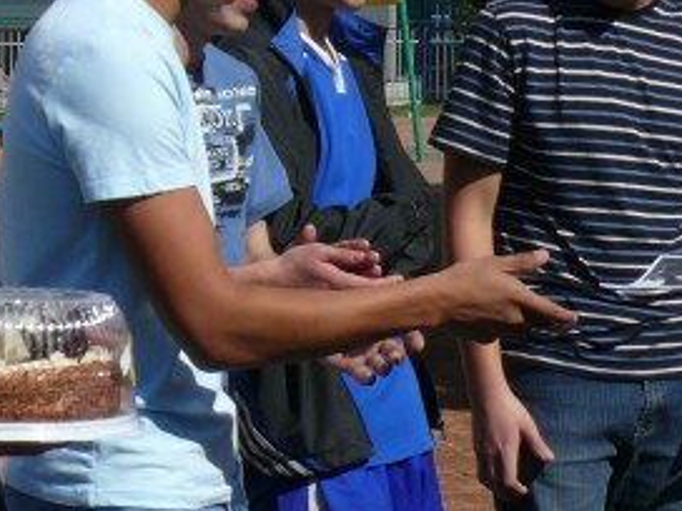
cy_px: 3
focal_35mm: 138
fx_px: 2719
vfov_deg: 10.7
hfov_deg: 14.2
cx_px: 110
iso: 100
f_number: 8
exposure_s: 1/400
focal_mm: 10.6
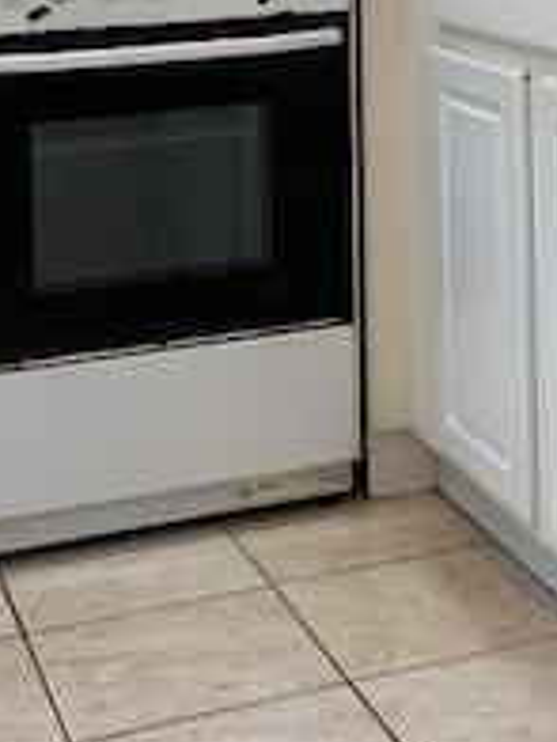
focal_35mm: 85
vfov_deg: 21.3
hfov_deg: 17.0
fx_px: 1824
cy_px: -167
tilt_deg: -0.8
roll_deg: +1.3
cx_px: 561
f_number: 1.8
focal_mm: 4.25
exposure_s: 1/120
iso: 50
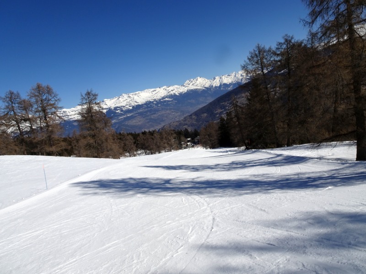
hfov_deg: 71.6
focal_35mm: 24
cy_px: 137
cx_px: 183
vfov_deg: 56.8
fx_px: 254
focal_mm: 4.1
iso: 80
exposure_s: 1/2000
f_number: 3.5
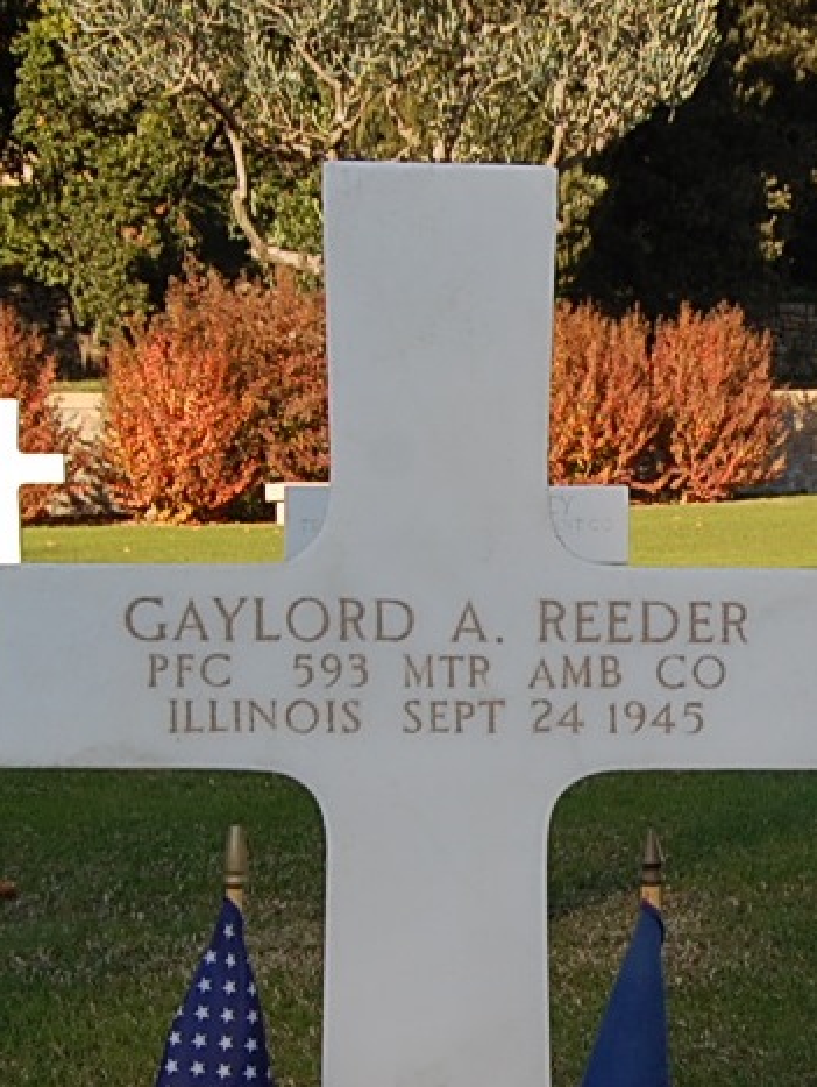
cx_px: 440
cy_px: 827
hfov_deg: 28.6
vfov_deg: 36.5
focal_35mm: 51
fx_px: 1603
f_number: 7.1
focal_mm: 20
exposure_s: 1/200
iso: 200
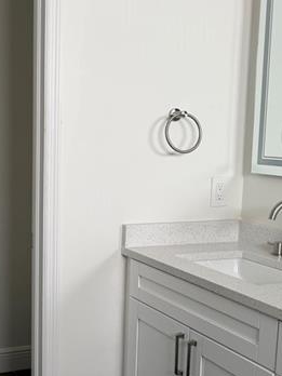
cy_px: 206
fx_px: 576
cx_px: 26
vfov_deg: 36.1
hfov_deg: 26.6
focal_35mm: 53
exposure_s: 1/121
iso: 80
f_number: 1.78
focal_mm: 6.76
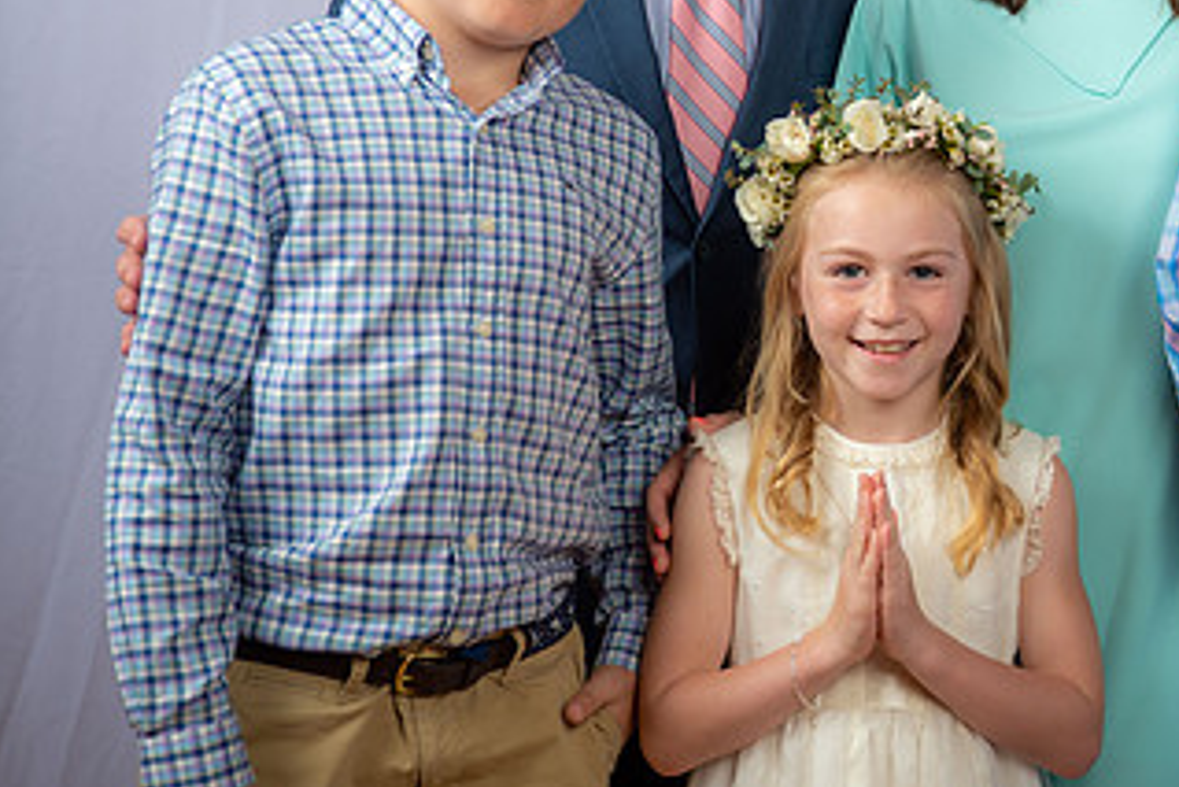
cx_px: 1005
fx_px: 3866
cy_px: 137
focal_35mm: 118
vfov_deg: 11.6
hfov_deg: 17.1
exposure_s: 1/160
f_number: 6.3
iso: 250
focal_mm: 65
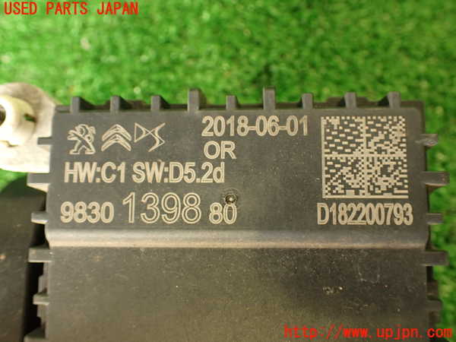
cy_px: 171
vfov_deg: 44.2
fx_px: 422
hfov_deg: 56.8
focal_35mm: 32
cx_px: 228
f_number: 2.4
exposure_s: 1/30
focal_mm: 5.79
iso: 250
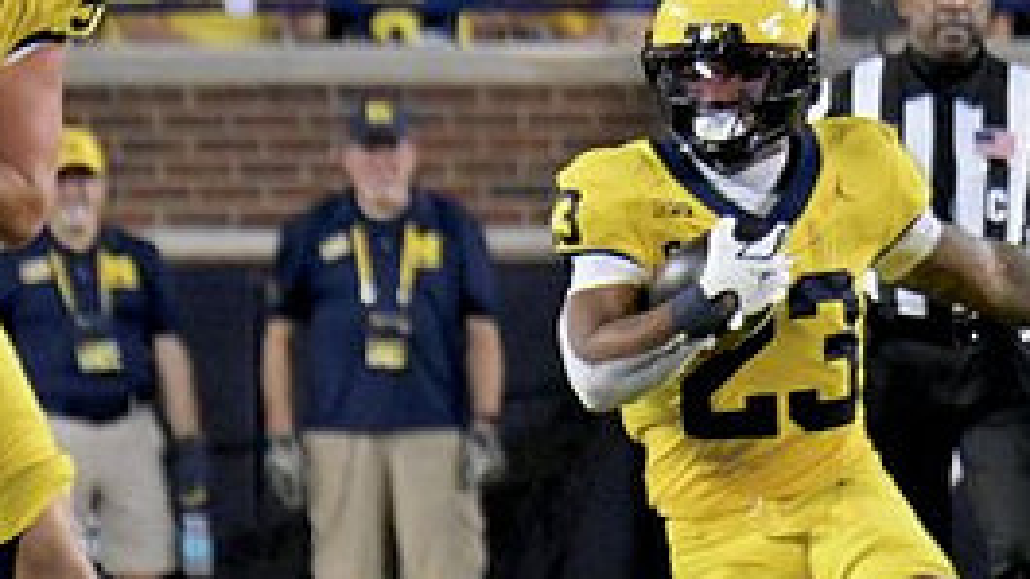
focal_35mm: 1206
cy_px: 336
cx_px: 824
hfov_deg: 1.8
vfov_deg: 1.0
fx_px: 32934
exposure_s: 1/1000
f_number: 5.6
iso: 6400
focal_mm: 350
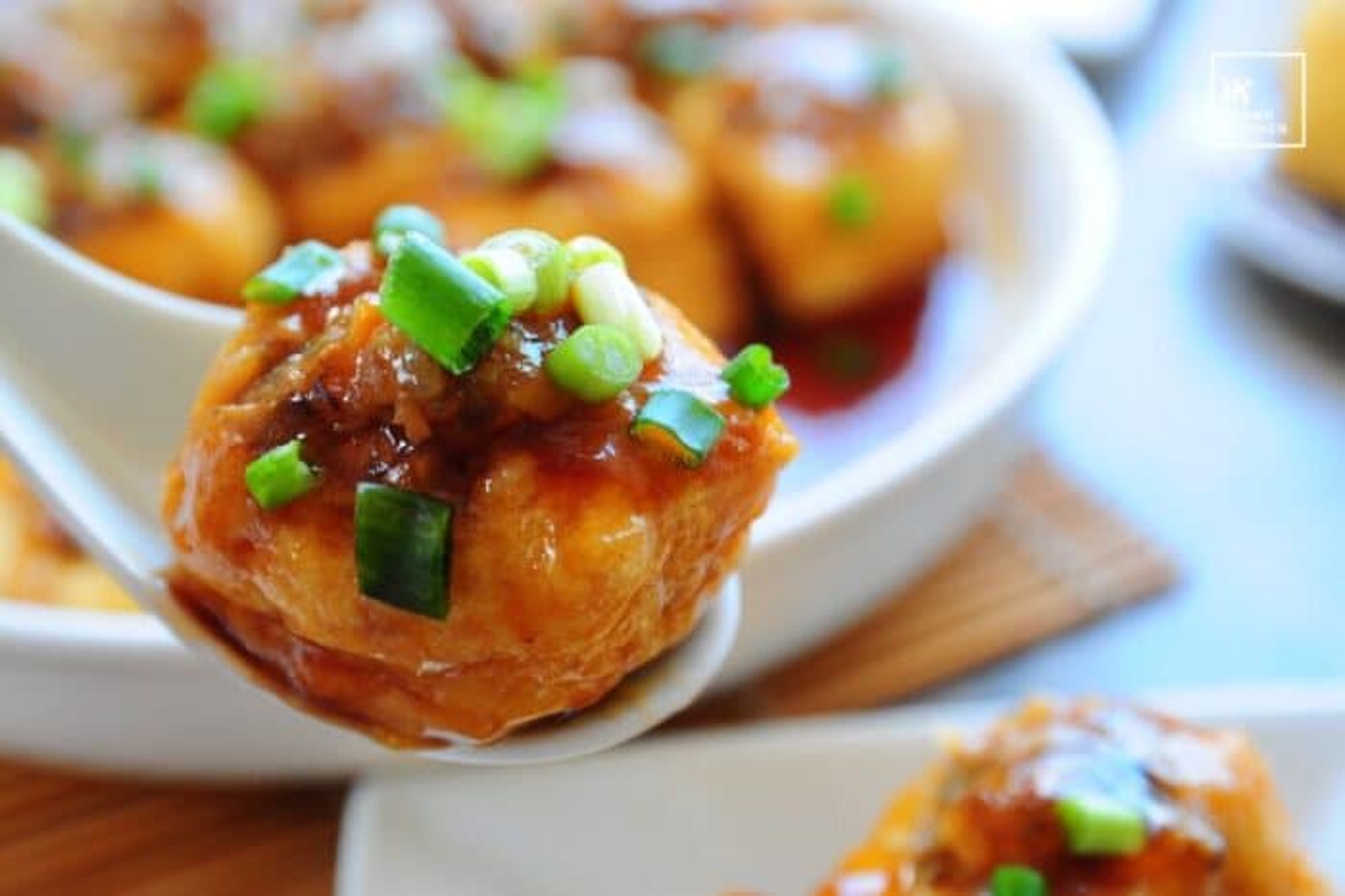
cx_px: 672
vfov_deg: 18.2
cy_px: 448
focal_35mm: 75
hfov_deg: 27.0
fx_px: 2801
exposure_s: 1/45
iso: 200
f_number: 4.8
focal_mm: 50
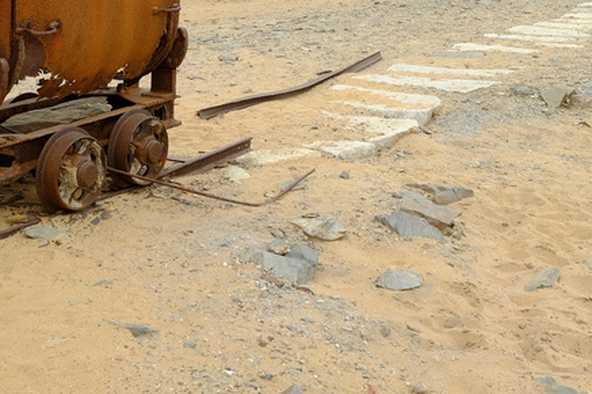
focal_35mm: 64
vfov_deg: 20.8
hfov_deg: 31.4
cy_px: 40
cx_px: 352
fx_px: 1052
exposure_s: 1/56
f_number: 8
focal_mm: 23
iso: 200
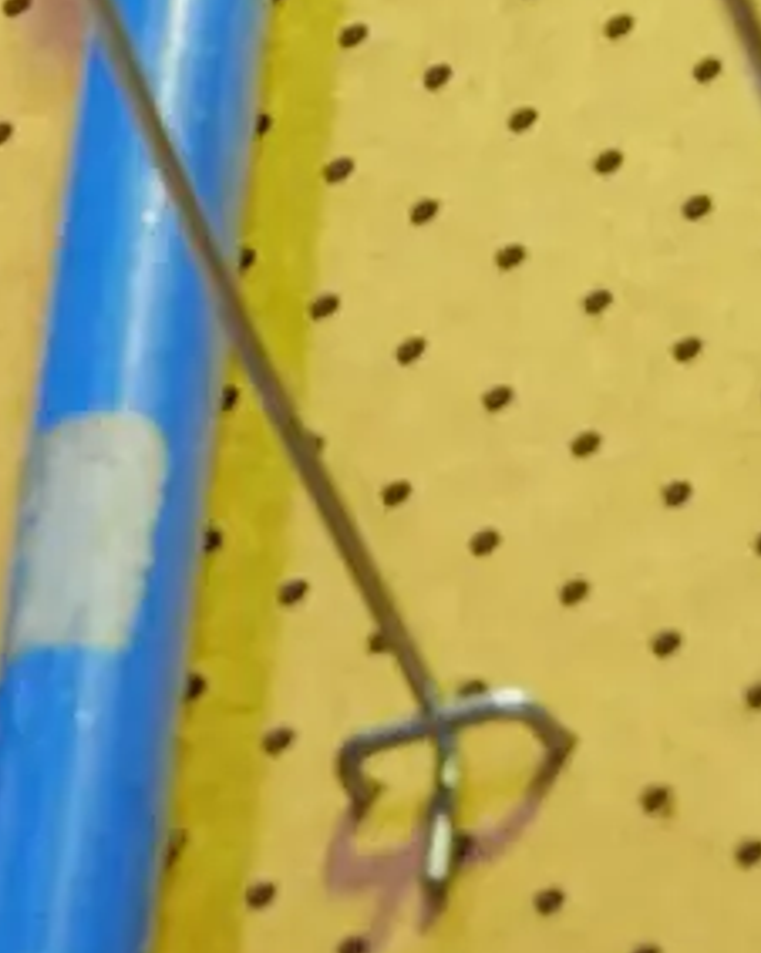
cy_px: -748
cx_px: 359
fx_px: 11950
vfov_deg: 4.5
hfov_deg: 3.6
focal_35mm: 424
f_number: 5.6
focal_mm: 60
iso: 3200
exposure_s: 1/160
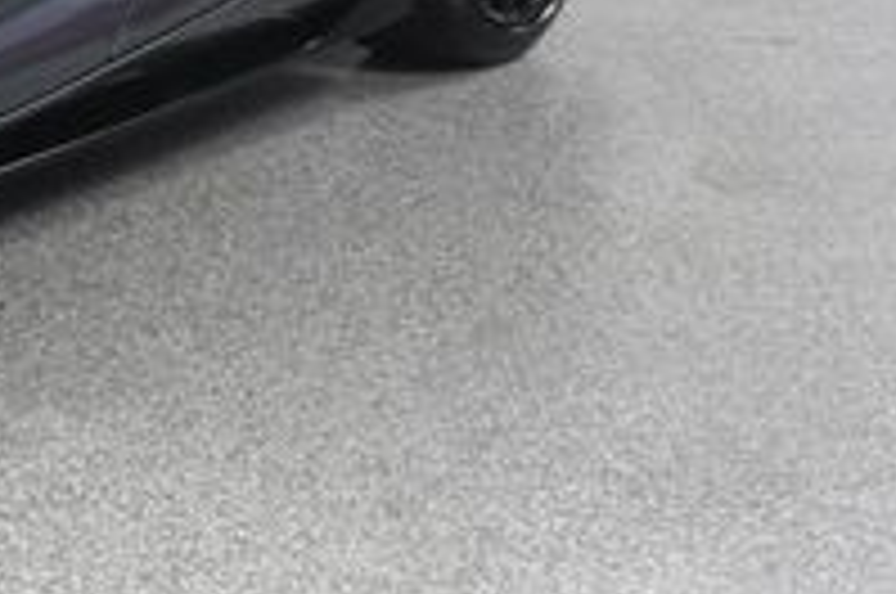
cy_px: -202
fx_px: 2882
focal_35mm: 116
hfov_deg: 15.9
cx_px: -536
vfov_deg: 11.4
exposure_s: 1/160
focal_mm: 24
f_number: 10
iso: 100
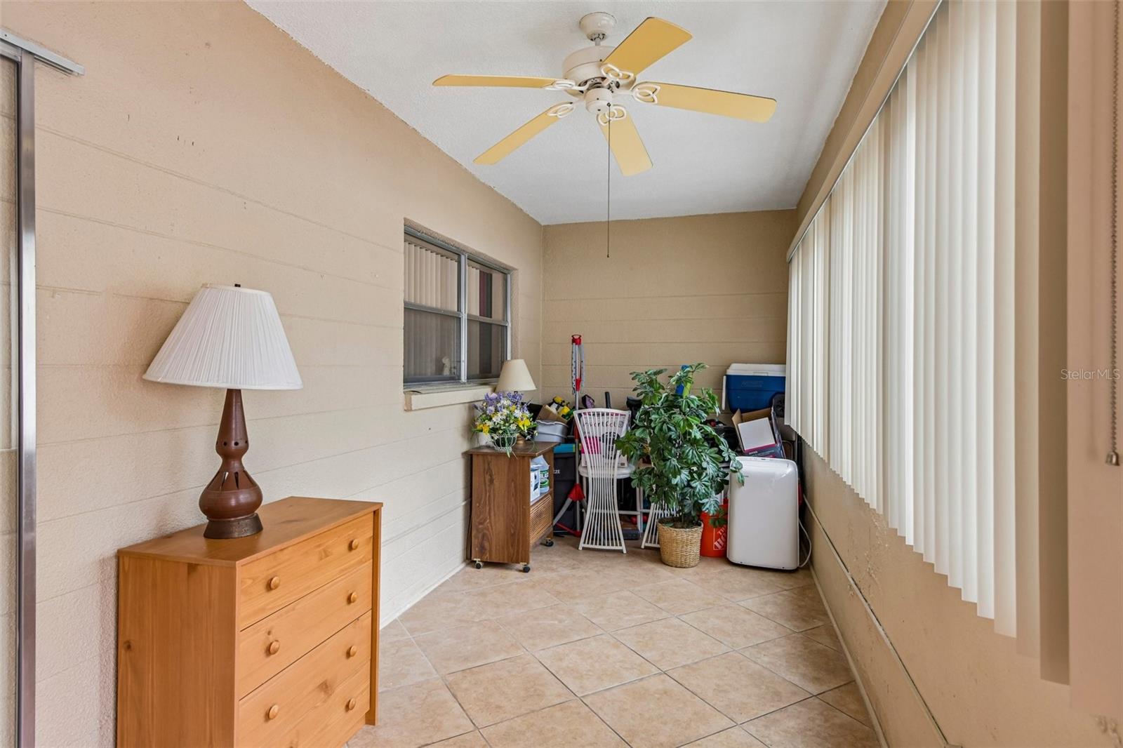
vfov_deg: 64.5
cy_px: 374
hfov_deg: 86.9
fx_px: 593
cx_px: 562
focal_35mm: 19
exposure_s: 1/25
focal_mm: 19
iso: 400
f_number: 8
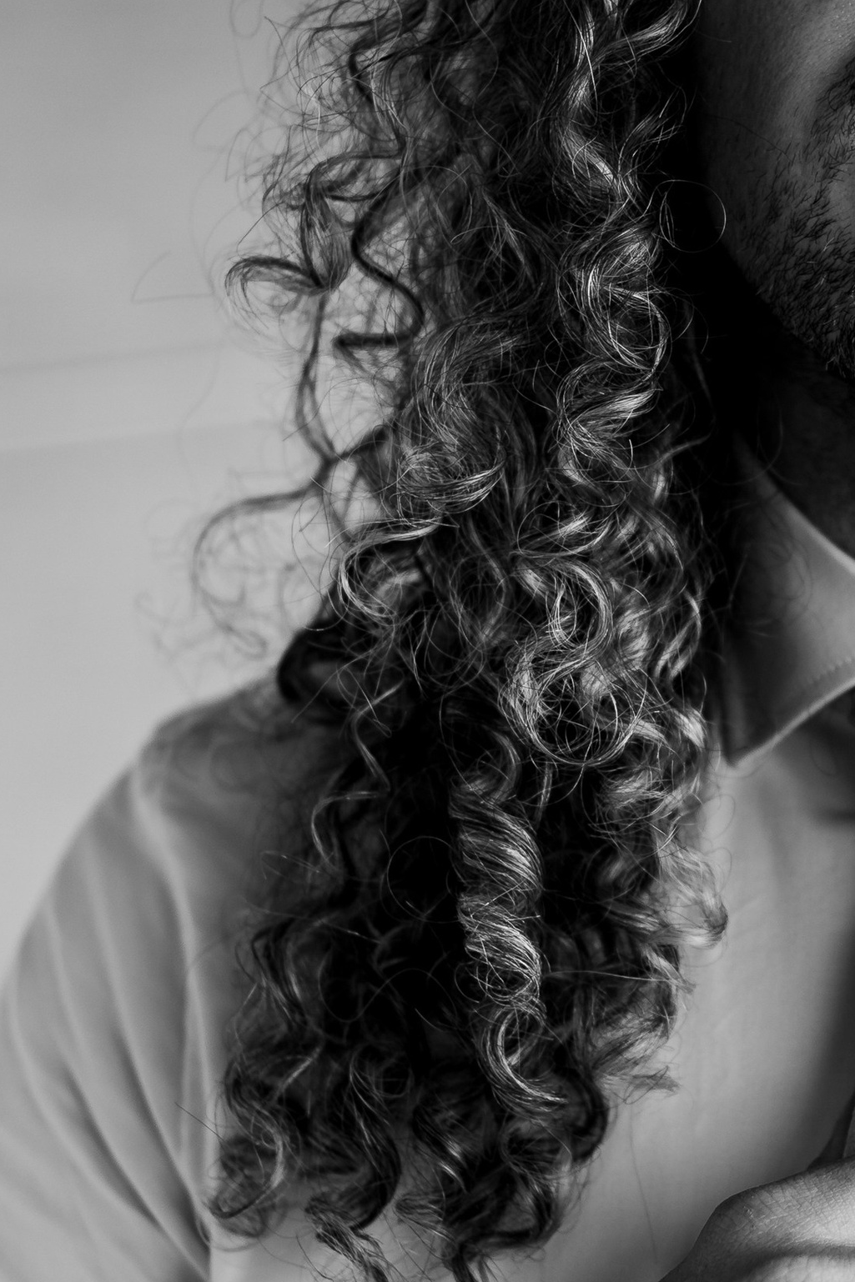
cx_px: 990
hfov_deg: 10.8
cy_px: 572
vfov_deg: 16.4
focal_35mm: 125
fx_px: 4454
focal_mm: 50
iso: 100
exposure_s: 1/400
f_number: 2.2
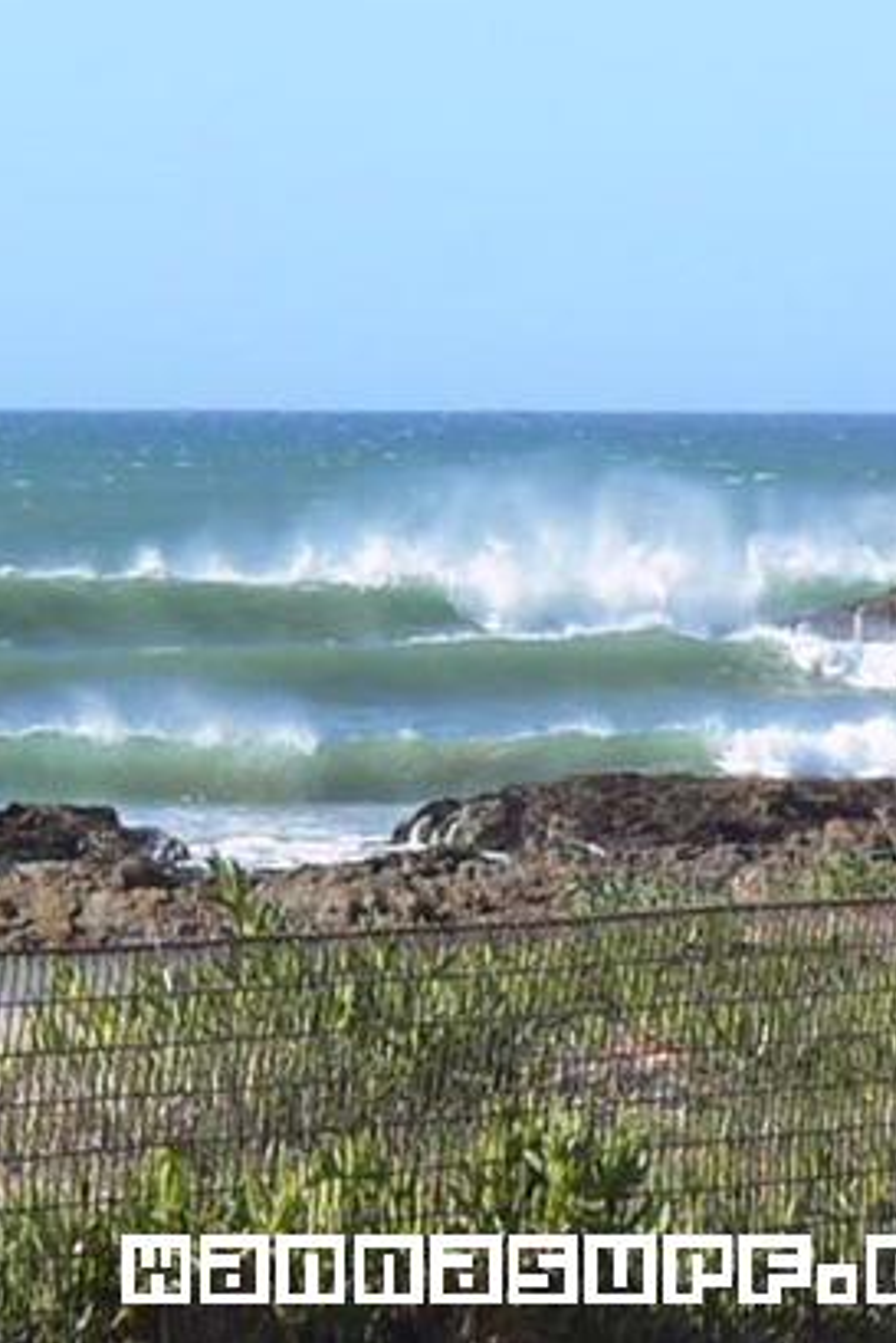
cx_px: 241
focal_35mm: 325
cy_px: 670
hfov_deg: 4.2
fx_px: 12122
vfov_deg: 6.3
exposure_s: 1/800
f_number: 8
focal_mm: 38.9
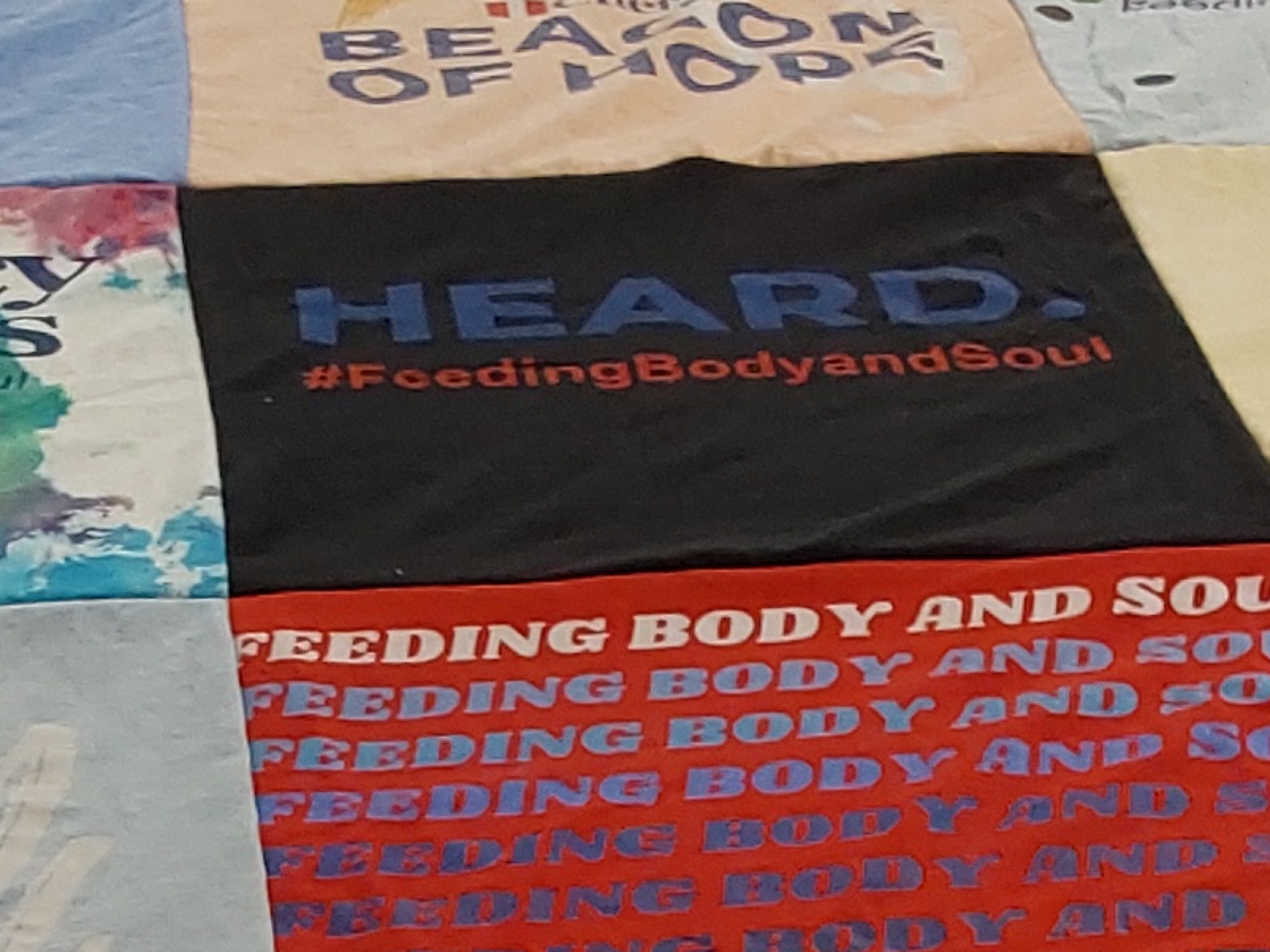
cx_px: 394
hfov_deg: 17.2
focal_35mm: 114
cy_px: 1660
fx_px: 4181
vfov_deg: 12.0
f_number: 1.9
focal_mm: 2.91
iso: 80
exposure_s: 1/60
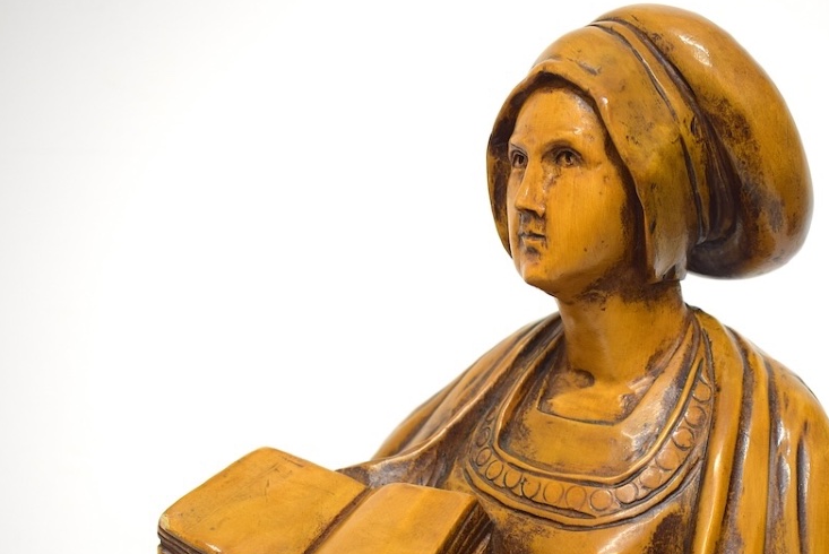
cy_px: 405
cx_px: 573
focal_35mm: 54
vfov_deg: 24.9
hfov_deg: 36.3
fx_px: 1244
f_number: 4
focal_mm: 22
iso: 400
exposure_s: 1/40
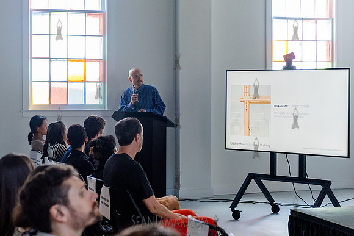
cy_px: 123
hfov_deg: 25.1
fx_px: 794
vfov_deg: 16.9
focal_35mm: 81
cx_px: 164
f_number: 4
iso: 4000
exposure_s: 1/500
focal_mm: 70
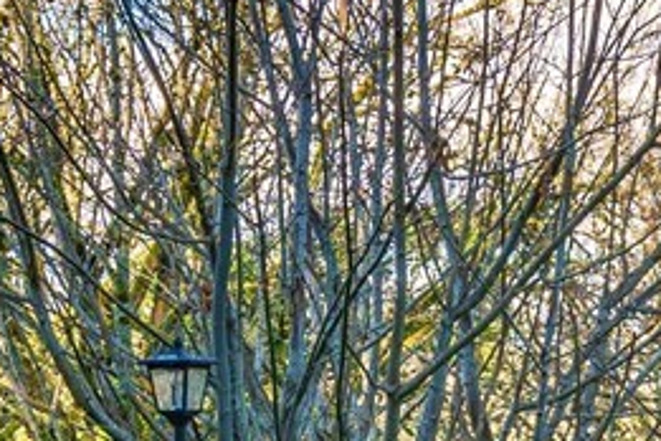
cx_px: 358
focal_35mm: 156
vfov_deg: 8.7
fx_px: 2864
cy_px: 465
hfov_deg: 13.2
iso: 100
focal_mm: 24
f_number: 6.7
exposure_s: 1/60
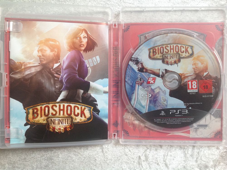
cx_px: 114
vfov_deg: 40.6
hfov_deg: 52.7
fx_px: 229
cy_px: 85
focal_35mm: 35
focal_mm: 4.28
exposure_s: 1/120
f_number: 2.4
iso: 100
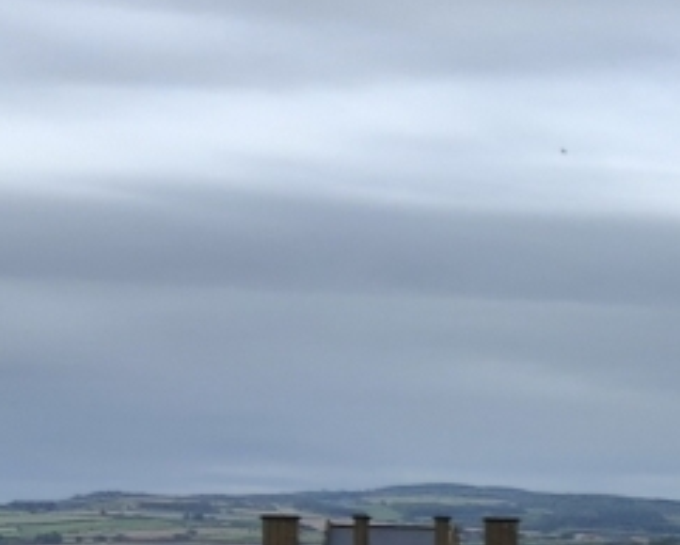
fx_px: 2637
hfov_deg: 12.2
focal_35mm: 131
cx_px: 1555
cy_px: 551
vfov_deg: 11.7
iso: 20
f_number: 1.8
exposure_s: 1/637
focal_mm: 4
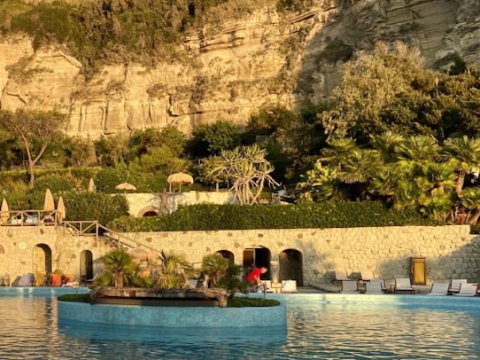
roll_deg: +0.4
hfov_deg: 37.0
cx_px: 43
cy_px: 243
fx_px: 665
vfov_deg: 30.0
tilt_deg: -0.3
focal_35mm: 48
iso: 32
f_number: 1.8
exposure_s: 1/594
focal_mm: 4.25
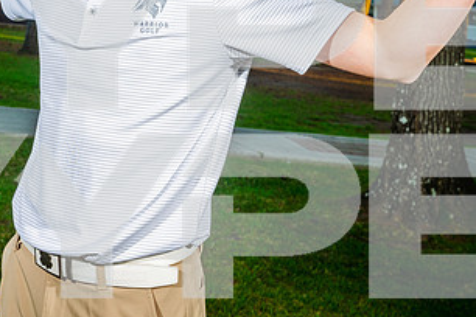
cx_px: 157
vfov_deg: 15.2
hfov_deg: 22.8
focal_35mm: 89
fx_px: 1177
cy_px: 29
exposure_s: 1/125
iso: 100
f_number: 10
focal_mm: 47
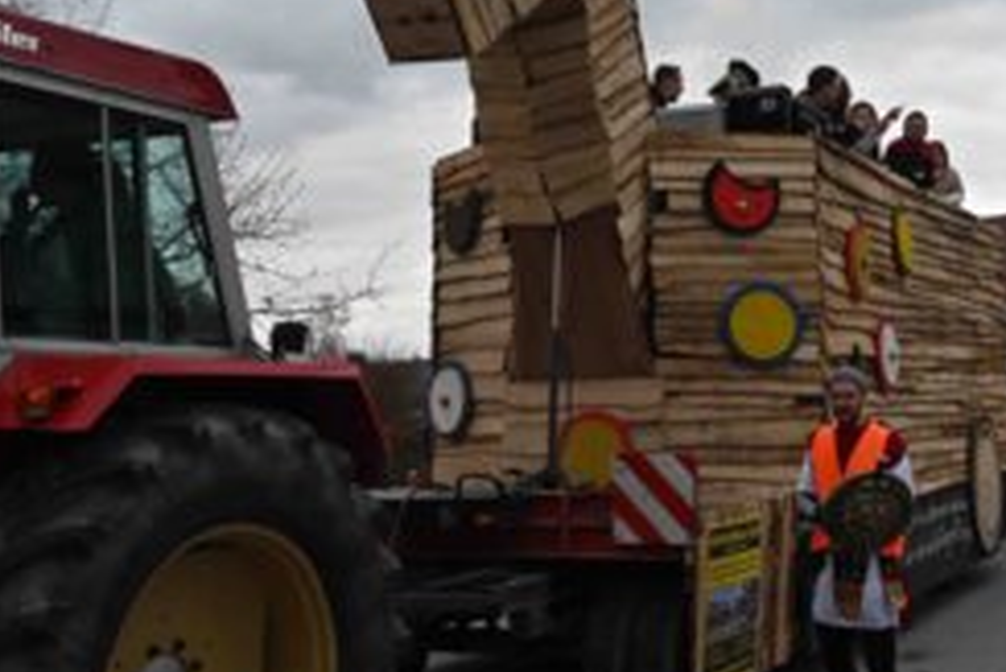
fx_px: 1533
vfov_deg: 24.6
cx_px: 746
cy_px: 227
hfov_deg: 35.6
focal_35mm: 55
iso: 2500
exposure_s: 1/800
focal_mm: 33.5
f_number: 14
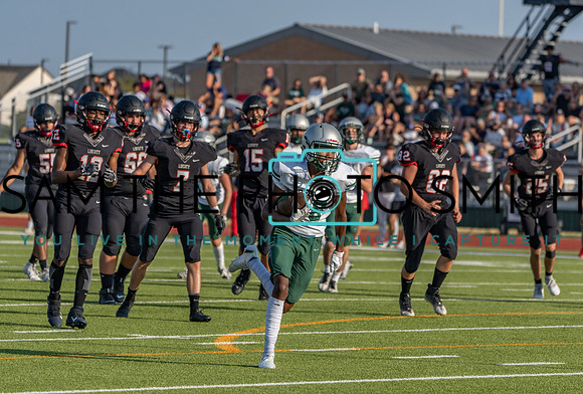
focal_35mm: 255
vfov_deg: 5.4
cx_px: 341
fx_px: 4141
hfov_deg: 8.1
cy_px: 225
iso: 125
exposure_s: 1/1250
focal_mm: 218
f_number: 5.6
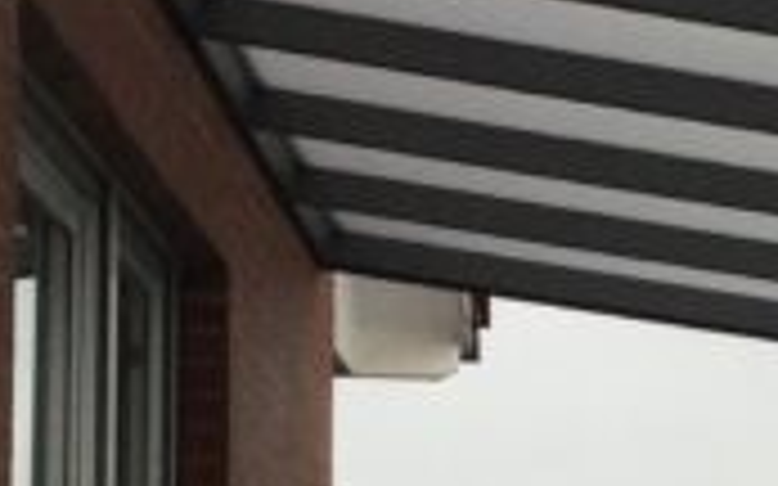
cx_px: 1358
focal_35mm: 195
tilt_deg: +3.5
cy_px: 729
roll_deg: -0.1
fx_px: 4133
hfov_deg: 10.2
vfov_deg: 6.6
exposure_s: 1/265
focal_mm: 3.3
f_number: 2.4
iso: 25
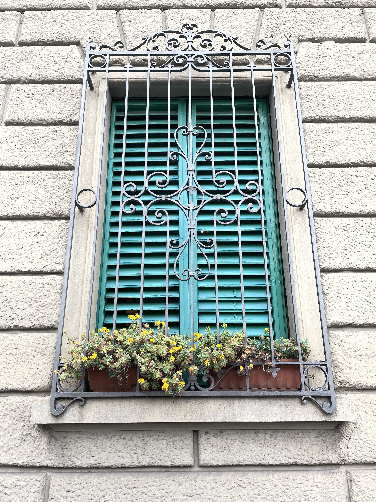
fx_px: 377
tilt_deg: +15.9
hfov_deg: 53.1
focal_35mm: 26
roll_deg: +0.1
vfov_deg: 67.3
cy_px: 251
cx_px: 188
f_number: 1.6
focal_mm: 4.2
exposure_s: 1/289
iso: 32
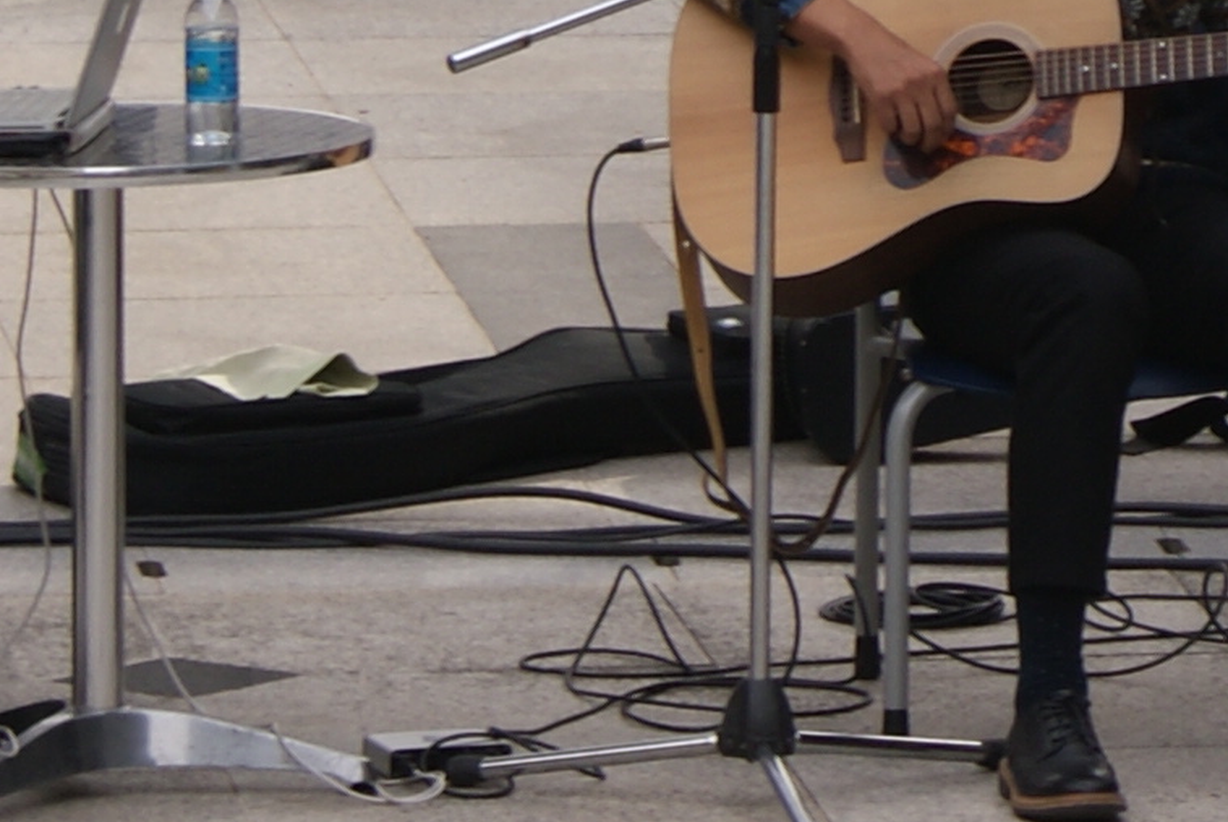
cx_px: 1529
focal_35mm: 460
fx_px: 15706
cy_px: -927
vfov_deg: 3.0
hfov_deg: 4.5
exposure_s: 1/125
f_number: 7.1
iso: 100
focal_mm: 60
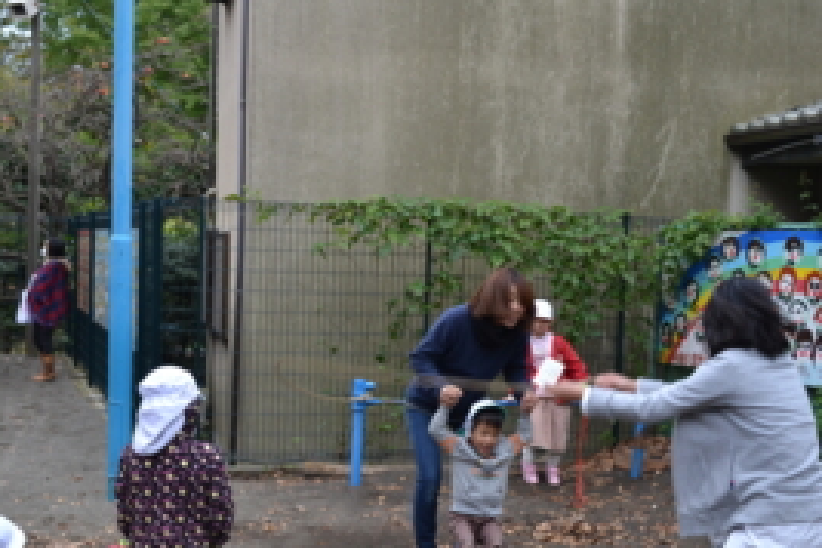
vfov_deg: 24.9
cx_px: 329
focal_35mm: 54
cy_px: 377
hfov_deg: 36.7
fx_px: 1233
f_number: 5.6
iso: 400
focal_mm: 24
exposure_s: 1/125
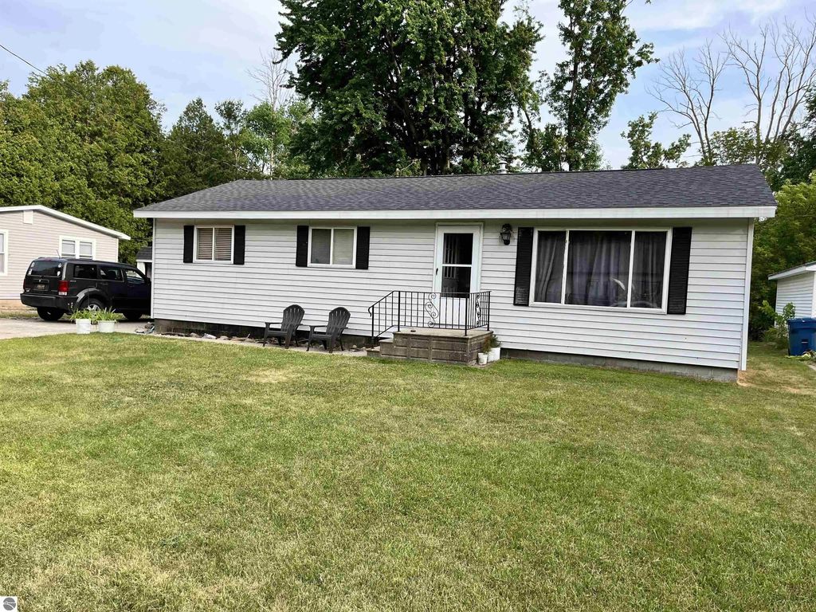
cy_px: 306
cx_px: 408
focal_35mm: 26
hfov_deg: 67.3
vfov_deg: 53.1
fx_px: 613
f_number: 1.6
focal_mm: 5.1
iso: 50
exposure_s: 1/833
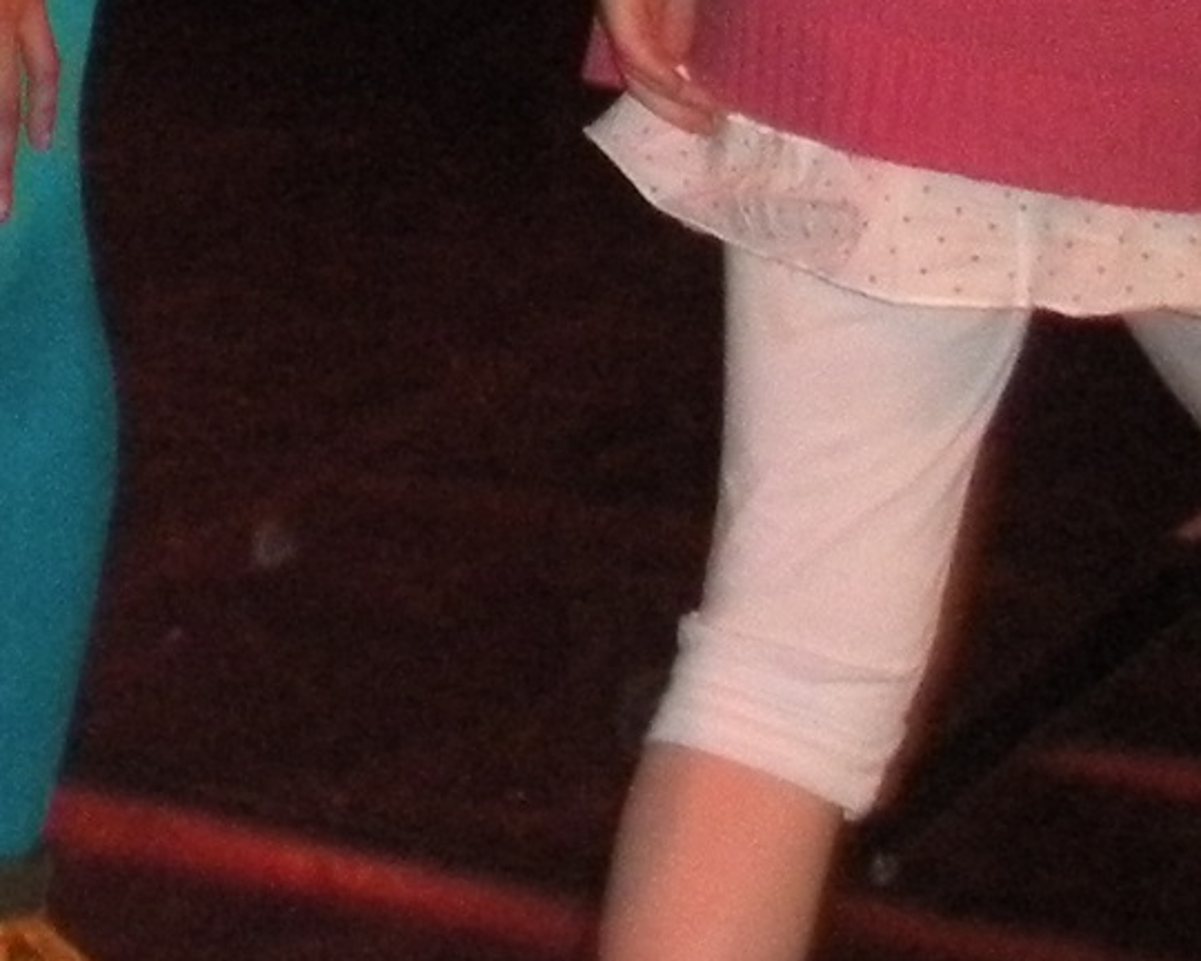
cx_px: -467
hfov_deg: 11.4
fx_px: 5829
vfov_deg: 8.8
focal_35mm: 164
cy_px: -1050
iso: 400
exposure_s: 1/60
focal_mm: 6.3
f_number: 3.5
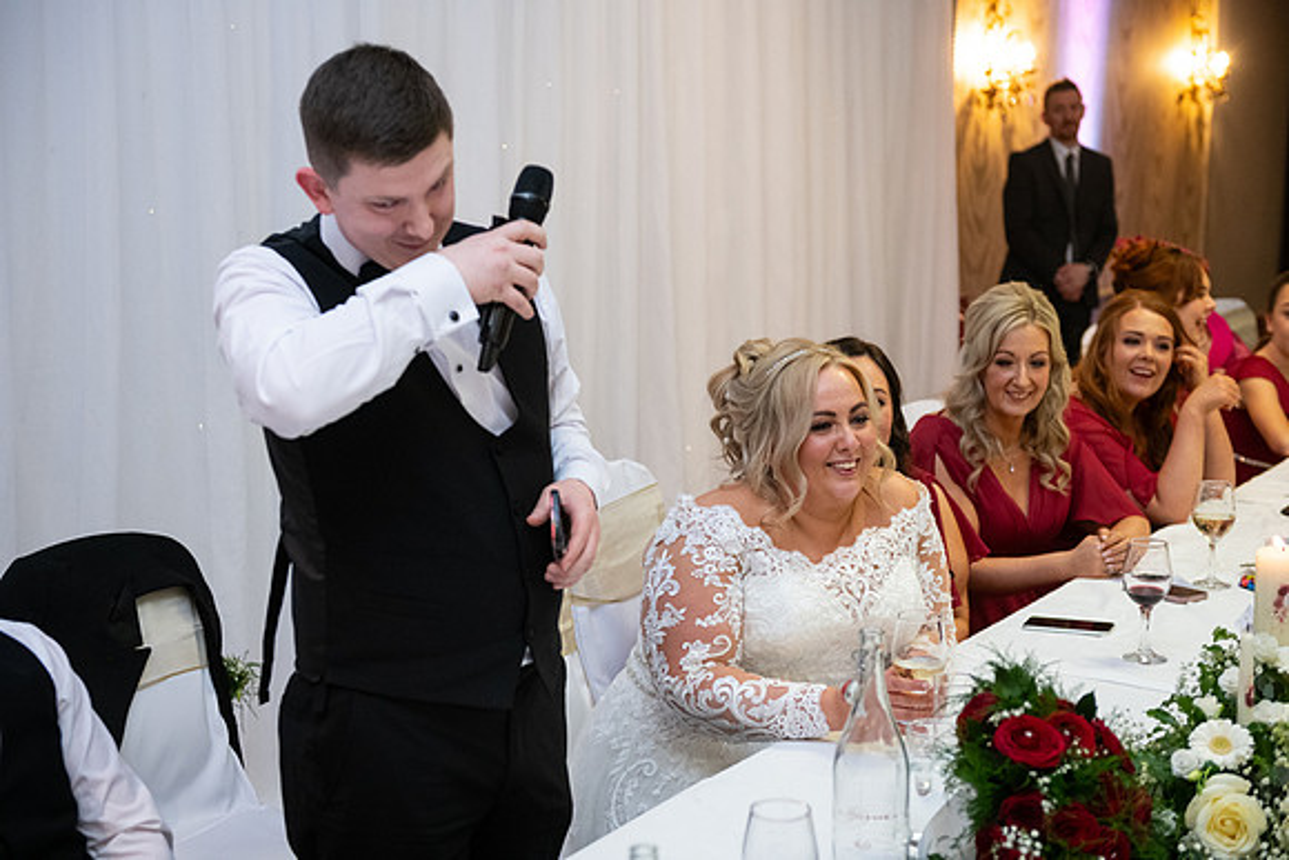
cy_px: 430
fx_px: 2005
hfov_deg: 35.6
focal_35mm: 56
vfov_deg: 24.2
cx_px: 644
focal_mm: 56
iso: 1250
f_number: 3.5
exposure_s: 1/160
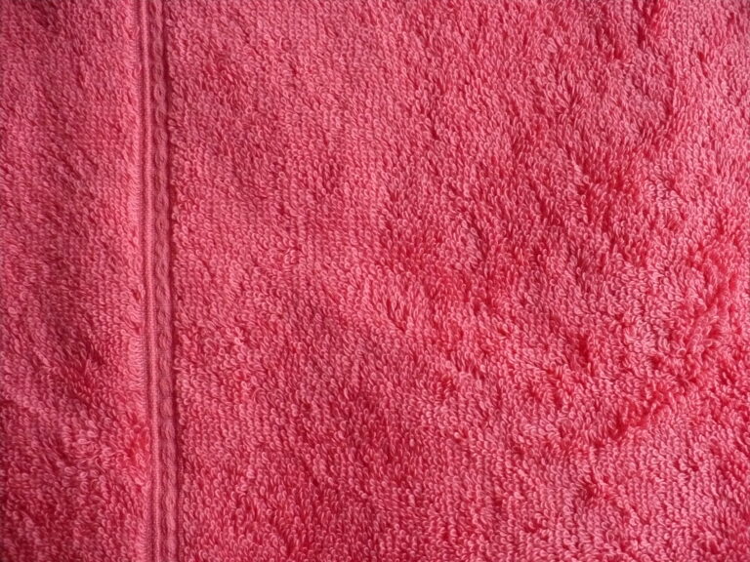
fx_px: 802
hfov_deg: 50.1
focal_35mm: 37
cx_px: 375
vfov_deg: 38.7
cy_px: 281
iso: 400
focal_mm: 6.1
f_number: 2.8
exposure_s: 1/60
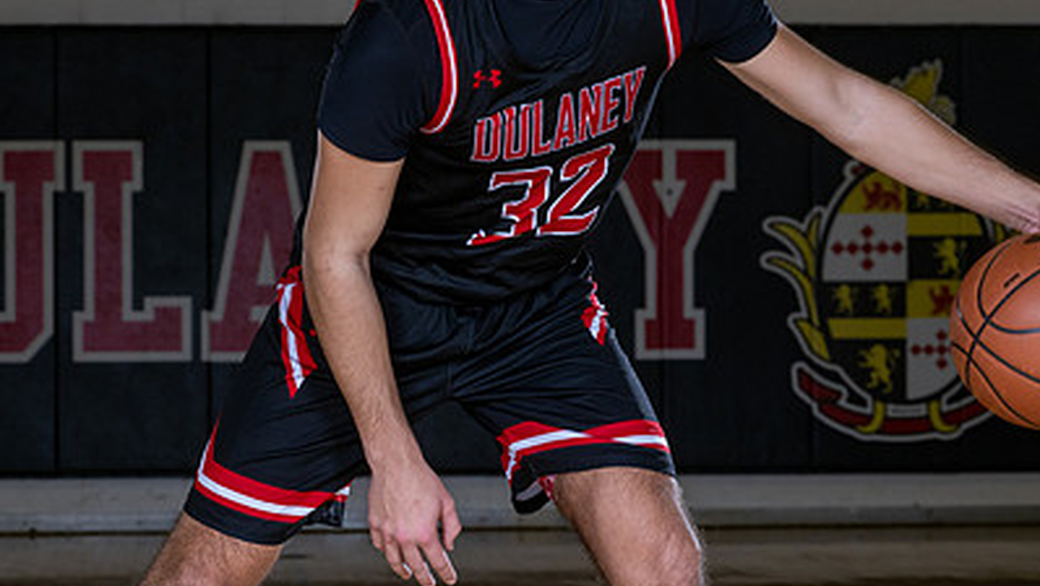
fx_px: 3835
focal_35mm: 139
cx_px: 437
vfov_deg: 8.7
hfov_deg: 15.4
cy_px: 256
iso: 400
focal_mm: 70
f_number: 7.1
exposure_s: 1/100
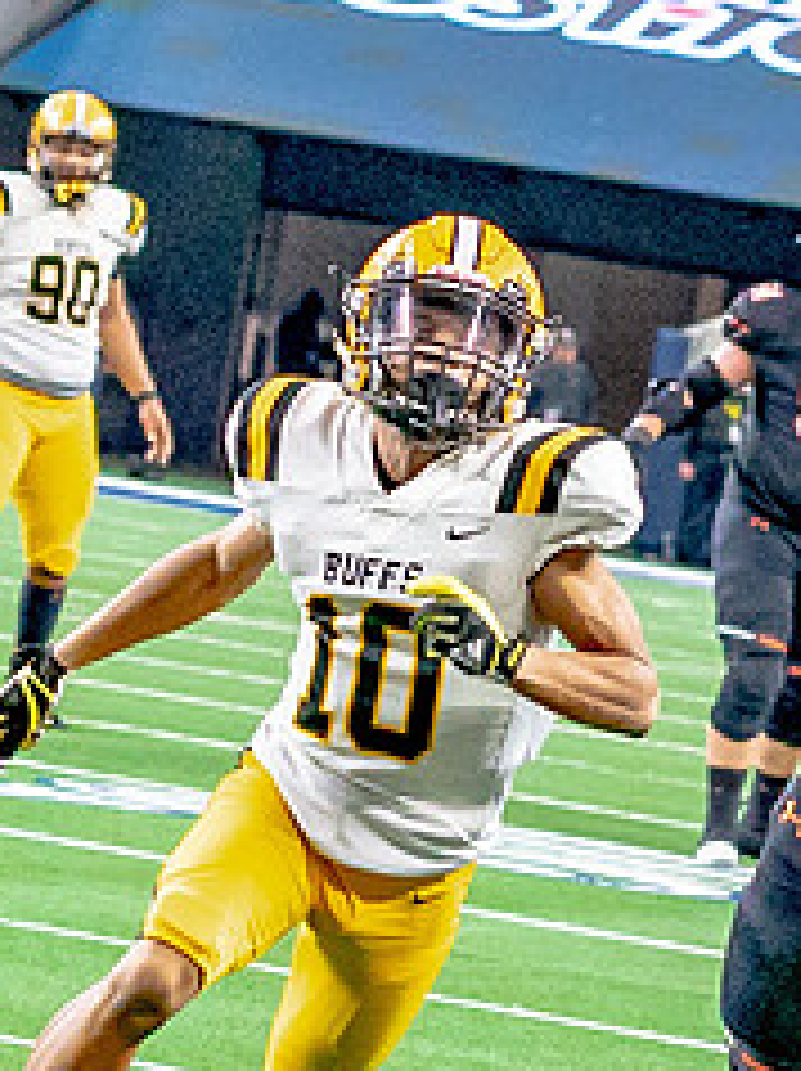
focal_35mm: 492
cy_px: 526
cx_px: 790
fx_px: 15207
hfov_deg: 3.0
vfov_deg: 4.0
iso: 5000
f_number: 5.6
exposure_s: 1/1000
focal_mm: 100
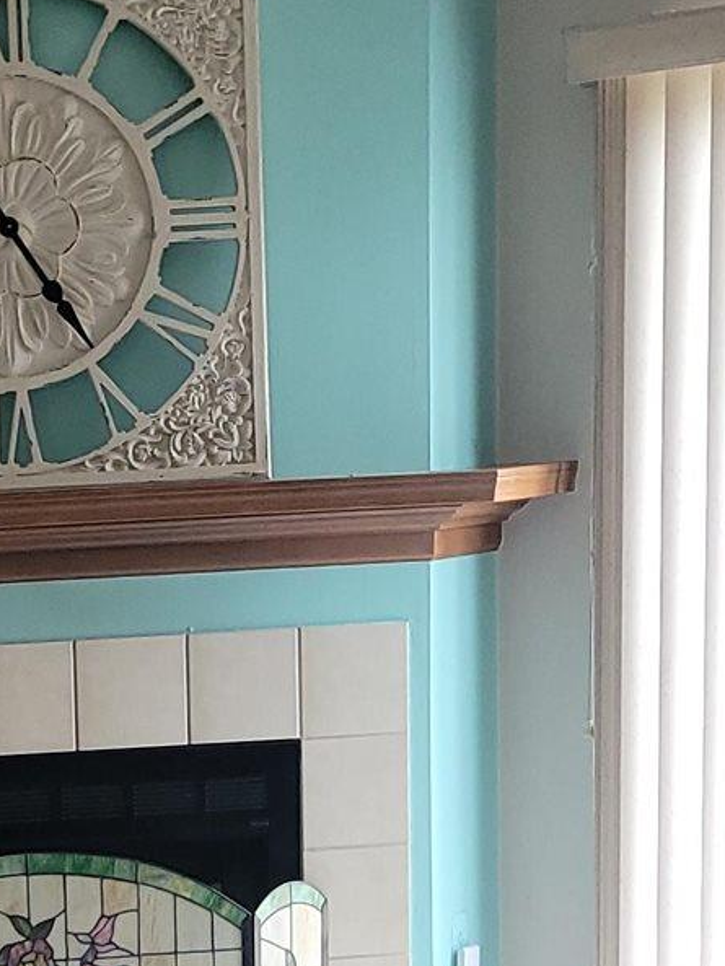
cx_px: -266
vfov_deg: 19.1
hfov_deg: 14.0
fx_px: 2819
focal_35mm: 101
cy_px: 886
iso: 125
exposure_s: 1/24
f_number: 1.8
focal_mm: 5.4
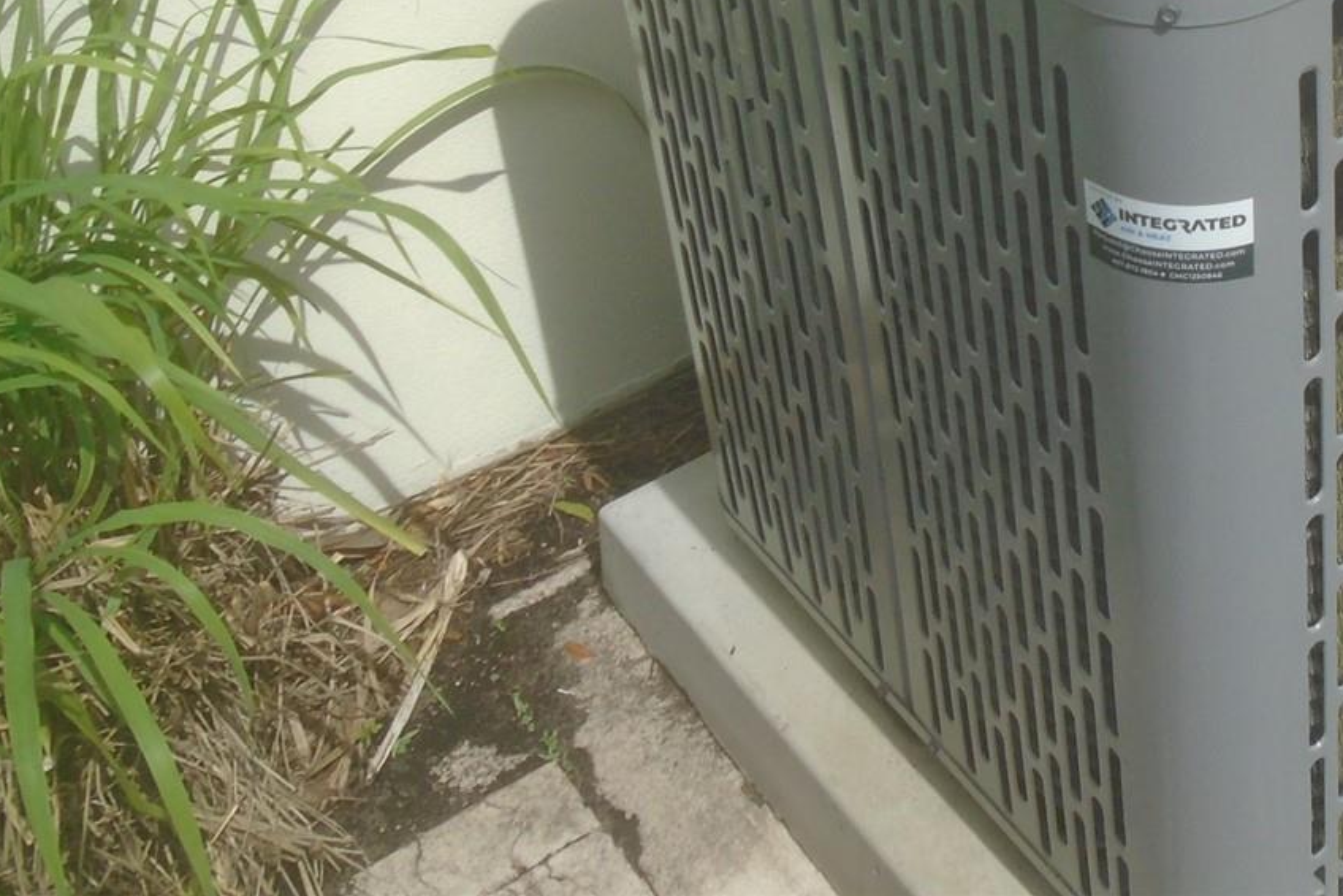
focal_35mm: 51
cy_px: -52
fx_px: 1903
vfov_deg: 24.9
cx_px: 1223
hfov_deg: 36.3
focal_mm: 4.6
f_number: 8
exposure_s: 1/200
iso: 100
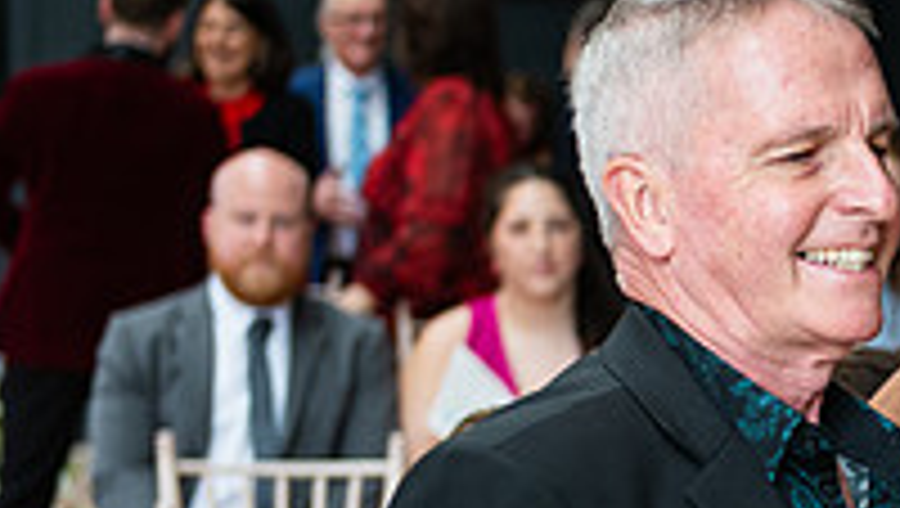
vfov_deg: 6.7
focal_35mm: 182
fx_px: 4348
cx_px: 1048
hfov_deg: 11.6
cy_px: 470
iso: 400
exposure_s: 1/160
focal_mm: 60
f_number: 3.5
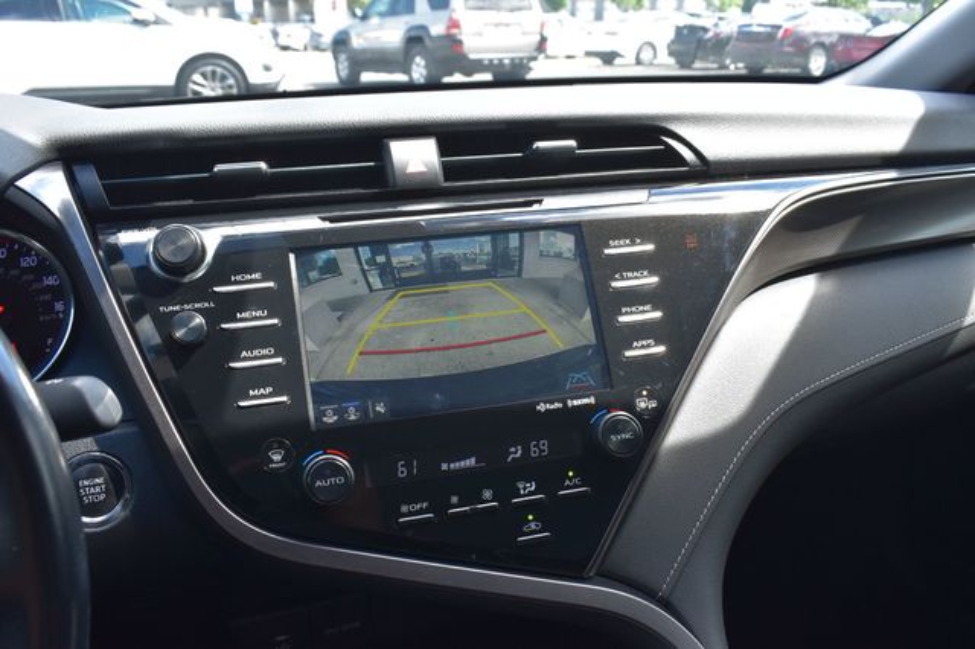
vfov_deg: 41.7
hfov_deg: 59.5
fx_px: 853
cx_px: 488
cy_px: 324
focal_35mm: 32
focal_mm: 21
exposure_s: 1/100
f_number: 9
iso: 400
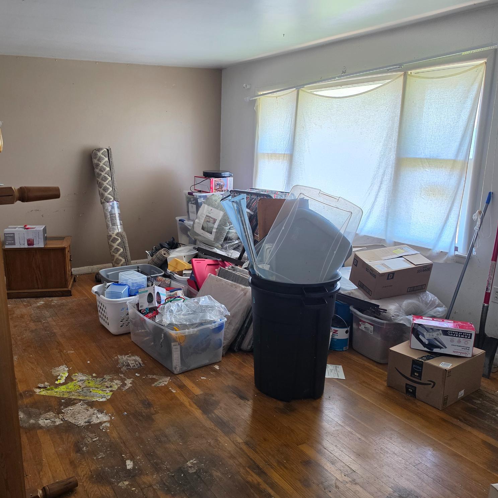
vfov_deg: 57.3
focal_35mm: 28
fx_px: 456
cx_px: 177
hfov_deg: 56.4
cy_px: 255
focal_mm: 6.5
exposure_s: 1/120
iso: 125
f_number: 1.4
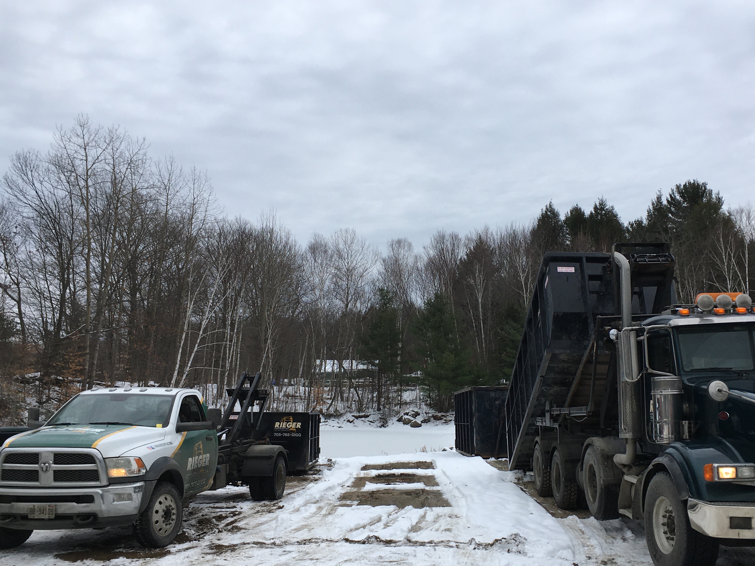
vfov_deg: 36.7
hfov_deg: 47.7
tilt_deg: +4.6
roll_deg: +0.3
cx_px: 442
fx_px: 851
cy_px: 340
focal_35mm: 39
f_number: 2.2
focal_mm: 4.15
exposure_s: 1/503
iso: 25
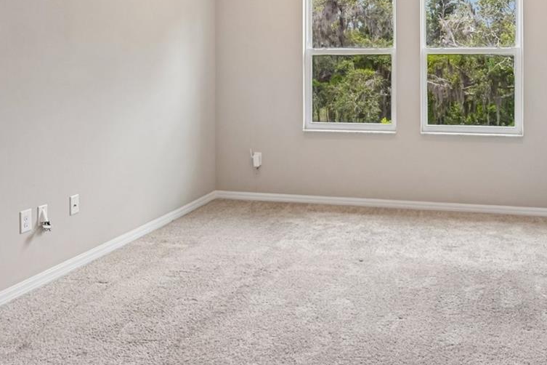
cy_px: 81
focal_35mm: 34
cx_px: 354
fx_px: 517
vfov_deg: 37.7
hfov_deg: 54.9
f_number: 8
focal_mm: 16
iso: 400
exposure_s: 1/40
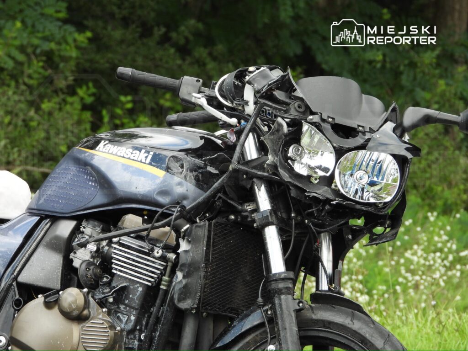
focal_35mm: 567
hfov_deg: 3.5
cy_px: 176
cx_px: 234
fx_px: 7666
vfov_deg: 2.6
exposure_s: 1/250
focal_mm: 102
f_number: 5
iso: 250
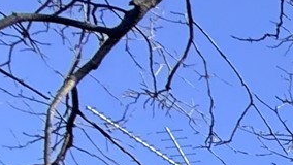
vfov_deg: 8.4
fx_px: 801
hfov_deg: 10.9
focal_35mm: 103
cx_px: 921
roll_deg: +0.7
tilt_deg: +3.9
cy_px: 590
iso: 50
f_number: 2.2
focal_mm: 2.22
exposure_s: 1/1167
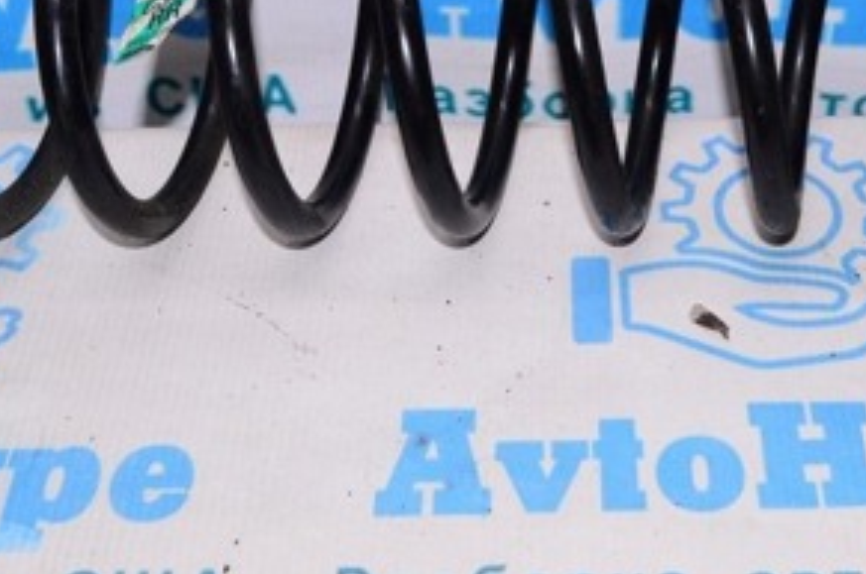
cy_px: -25
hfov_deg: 30.3
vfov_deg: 19.8
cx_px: 577
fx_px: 1585
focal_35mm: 66
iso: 1600
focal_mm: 20
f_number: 8
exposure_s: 1/200
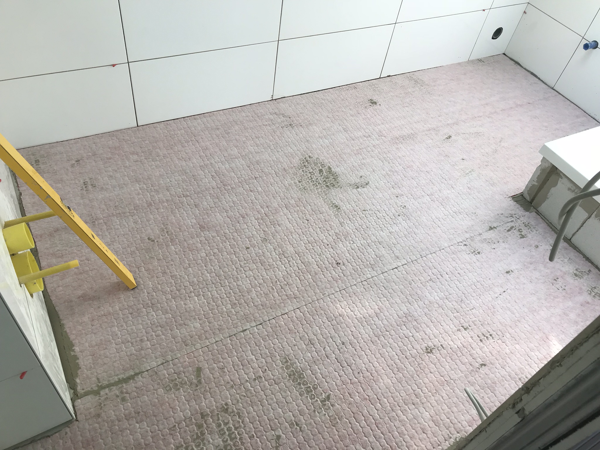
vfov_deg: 49.7
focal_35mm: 28
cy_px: 225
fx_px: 485
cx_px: 300
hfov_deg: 63.4
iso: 20
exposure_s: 1/96
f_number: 1.8
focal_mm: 3.99
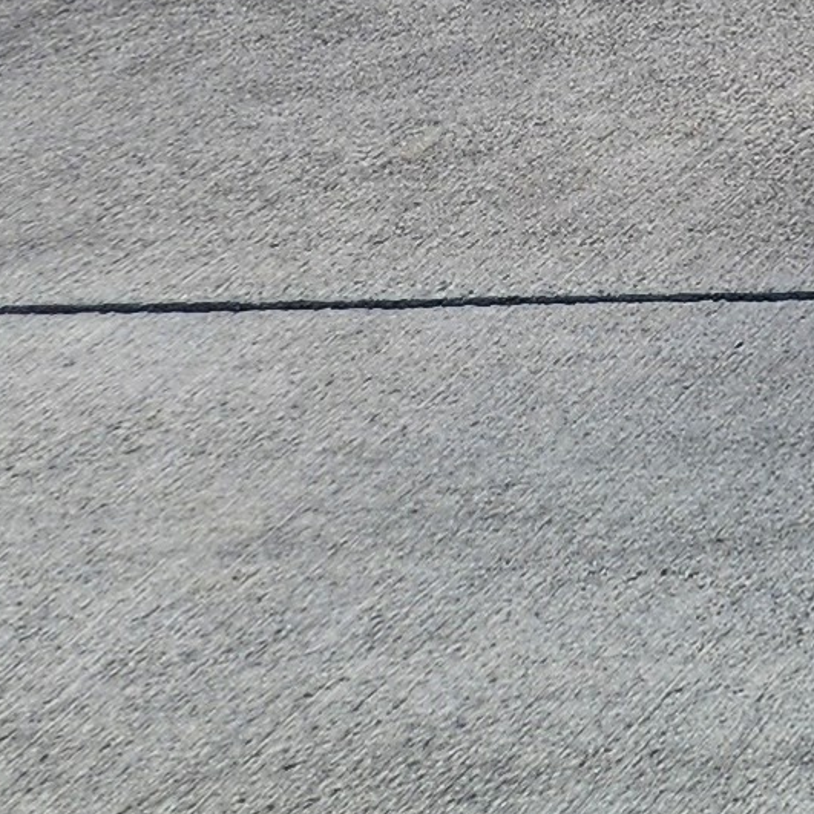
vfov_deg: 9.7
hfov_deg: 8.5
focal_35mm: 153
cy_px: -1303
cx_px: 2804
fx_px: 4070
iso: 12
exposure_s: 1/253
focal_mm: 6.4
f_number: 1.8
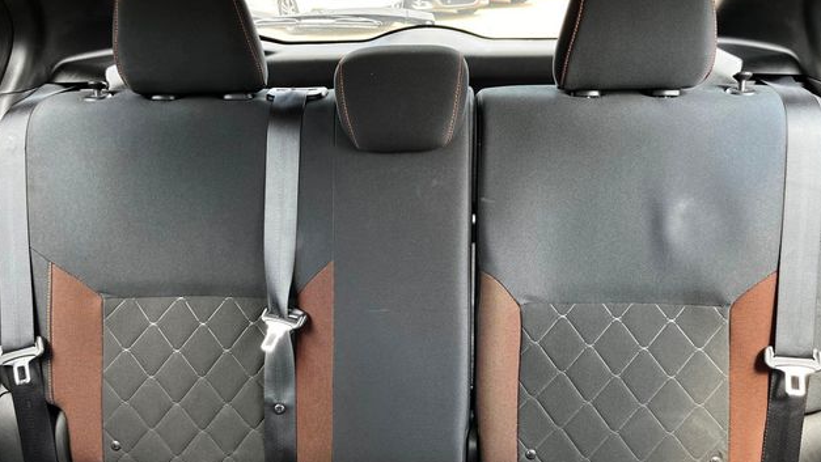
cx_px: 411
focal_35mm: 29
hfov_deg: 66.1
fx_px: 631
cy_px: 264
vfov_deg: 40.1
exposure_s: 1/118
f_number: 1.6
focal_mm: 5.1
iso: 125
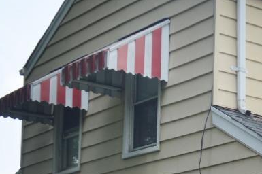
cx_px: 429
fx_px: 851
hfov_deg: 15.7
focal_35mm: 117
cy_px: 260
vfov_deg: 11.2
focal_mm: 20
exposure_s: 1/200
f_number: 7.1
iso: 100
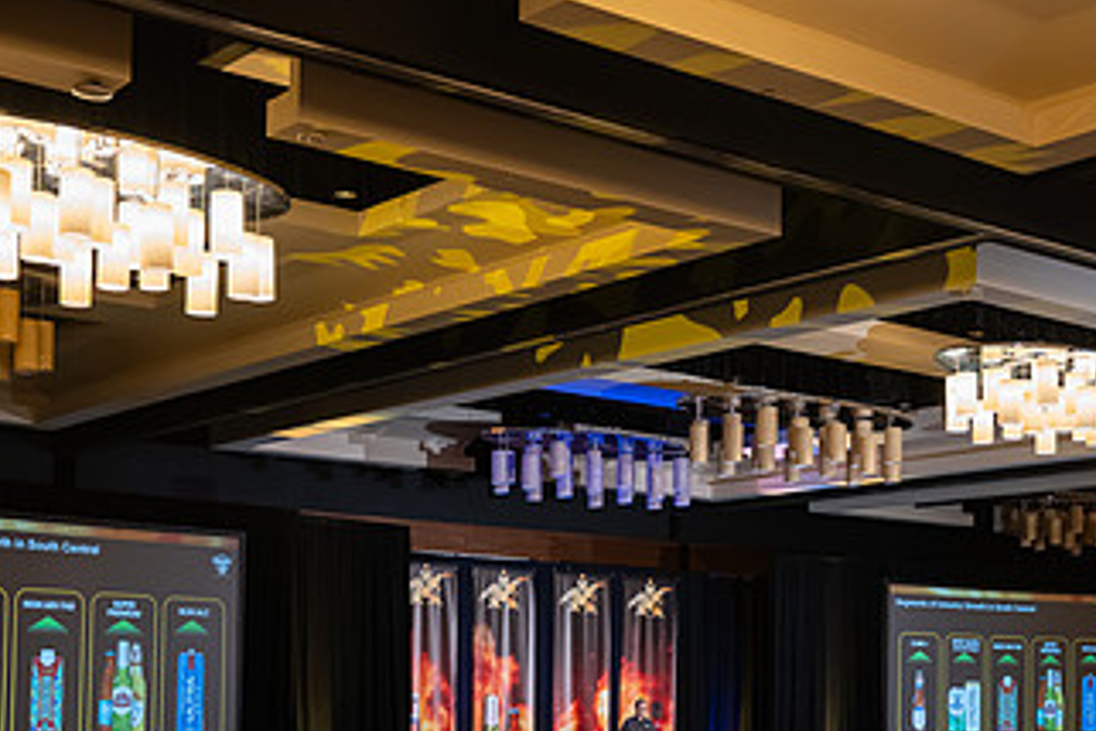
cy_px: 658
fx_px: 1857
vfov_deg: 21.8
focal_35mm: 61
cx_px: 662
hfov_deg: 32.8
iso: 2500
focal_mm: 33.5
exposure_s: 1/200
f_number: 2.8
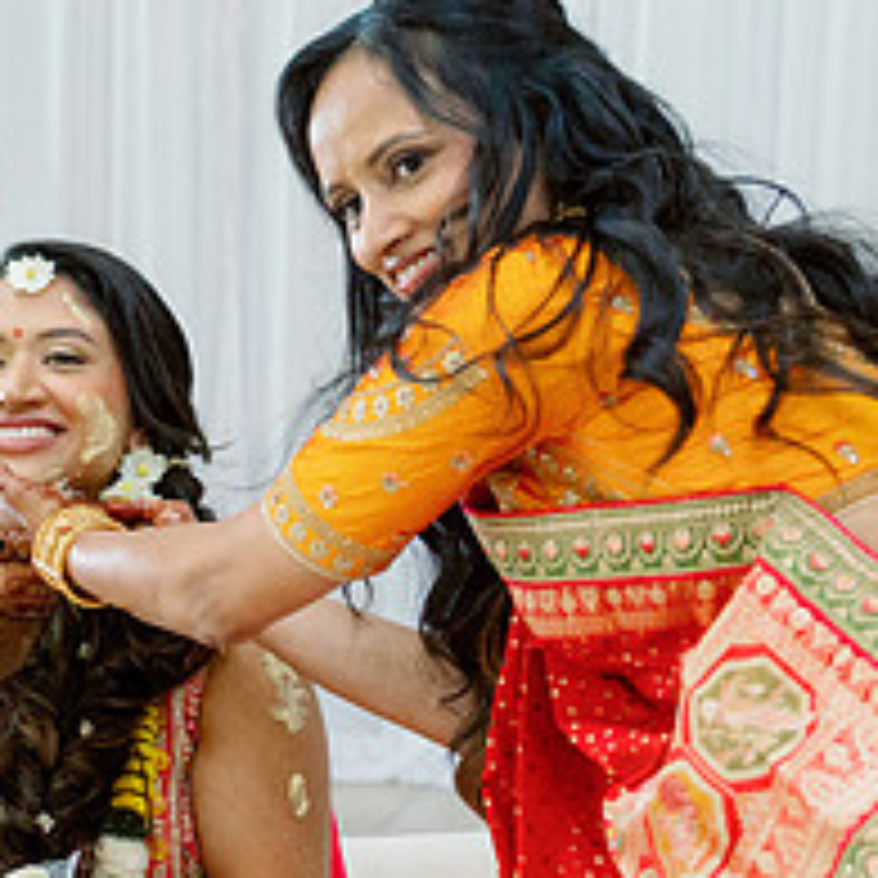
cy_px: 601
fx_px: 2554
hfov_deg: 19.0
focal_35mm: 89
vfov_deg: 19.4
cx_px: 32
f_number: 2.8
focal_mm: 34
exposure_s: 1/250
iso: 2500
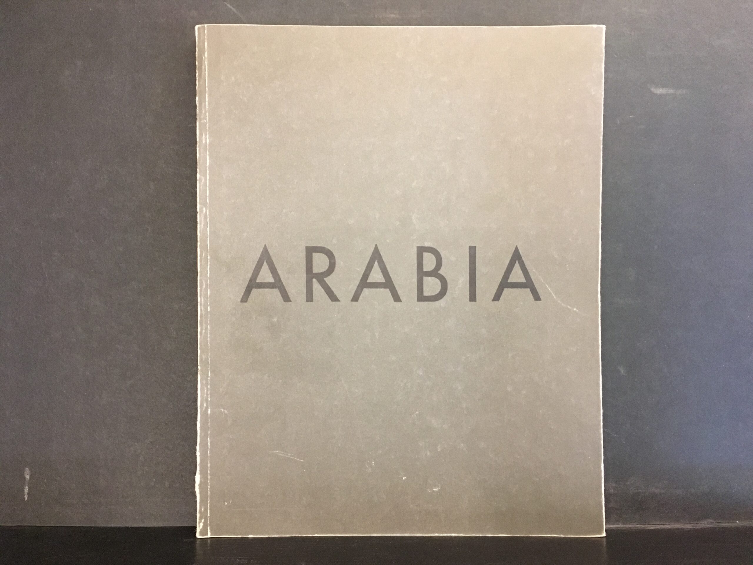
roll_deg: -0.7
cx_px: 376
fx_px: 631
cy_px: 282
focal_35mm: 29
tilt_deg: -41.3
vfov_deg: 48.2
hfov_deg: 61.7
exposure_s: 1/25
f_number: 2.2
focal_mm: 4.15
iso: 200
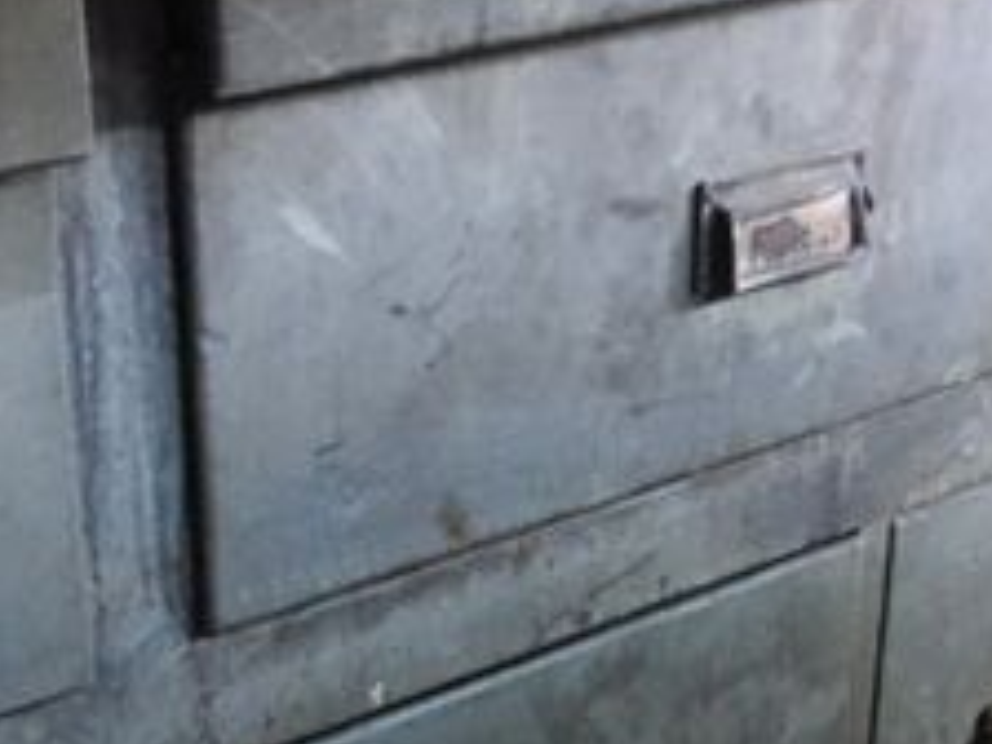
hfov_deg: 23.5
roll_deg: +2.7
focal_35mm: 83
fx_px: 2379
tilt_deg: -28.9
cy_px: 859
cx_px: 376
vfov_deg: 17.1
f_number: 2.2
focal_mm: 4.15
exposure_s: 1/17
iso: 200
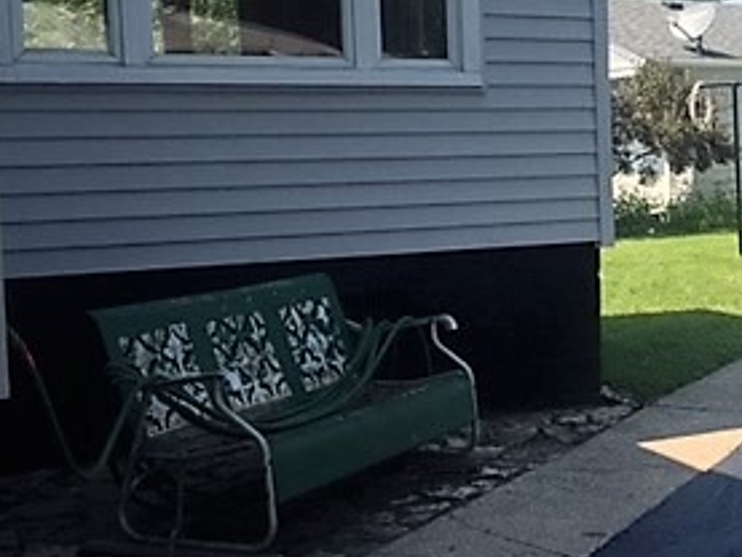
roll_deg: +0.5
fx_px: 1437
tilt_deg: -3.9
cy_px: 230
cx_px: 750
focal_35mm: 67
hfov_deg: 27.2
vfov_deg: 21.9
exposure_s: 1/1068
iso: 32
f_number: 2.2
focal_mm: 4.15
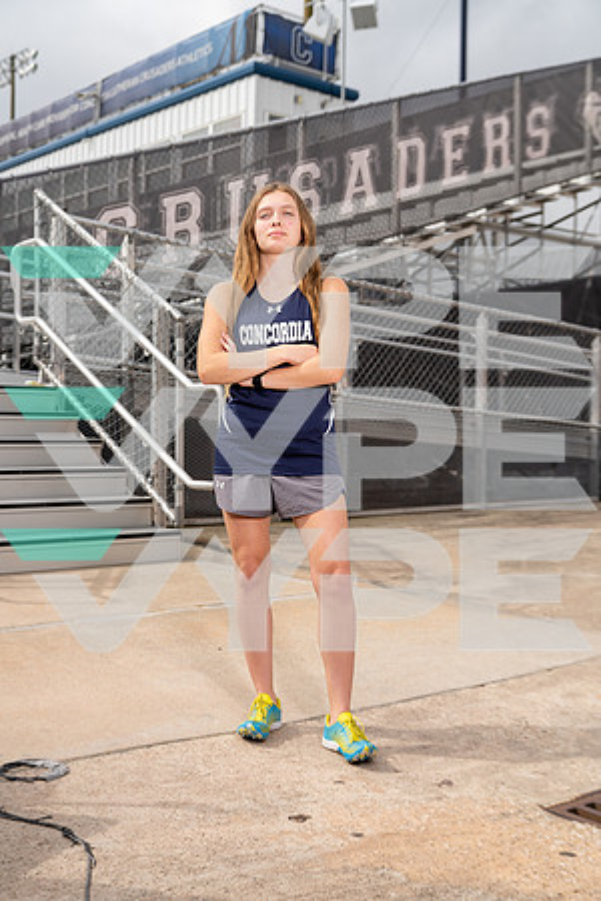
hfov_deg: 30.5
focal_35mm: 44
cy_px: 450
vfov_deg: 44.5
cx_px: 300
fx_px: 1102
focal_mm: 44
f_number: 4
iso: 250
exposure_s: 1/1600
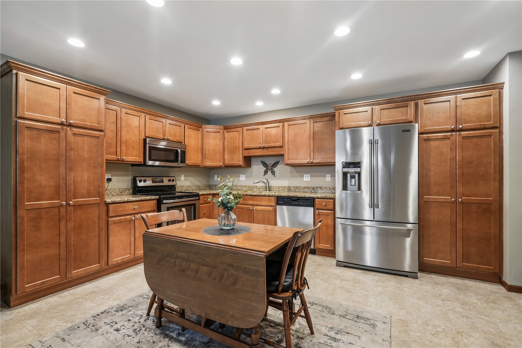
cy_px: 174
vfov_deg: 73.7
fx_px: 232
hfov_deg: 96.7
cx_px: 261
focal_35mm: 16
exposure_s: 1/3.33
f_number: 10
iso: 400
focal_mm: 16
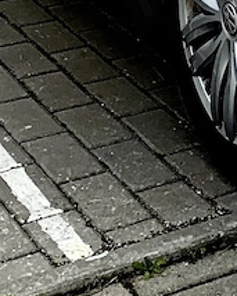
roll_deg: +1.1
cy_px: -387
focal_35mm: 158
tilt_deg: +1.6
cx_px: 431
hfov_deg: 9.3
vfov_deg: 10.6
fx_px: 1386
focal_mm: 4.25
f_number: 1.8
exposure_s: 1/1100
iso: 25
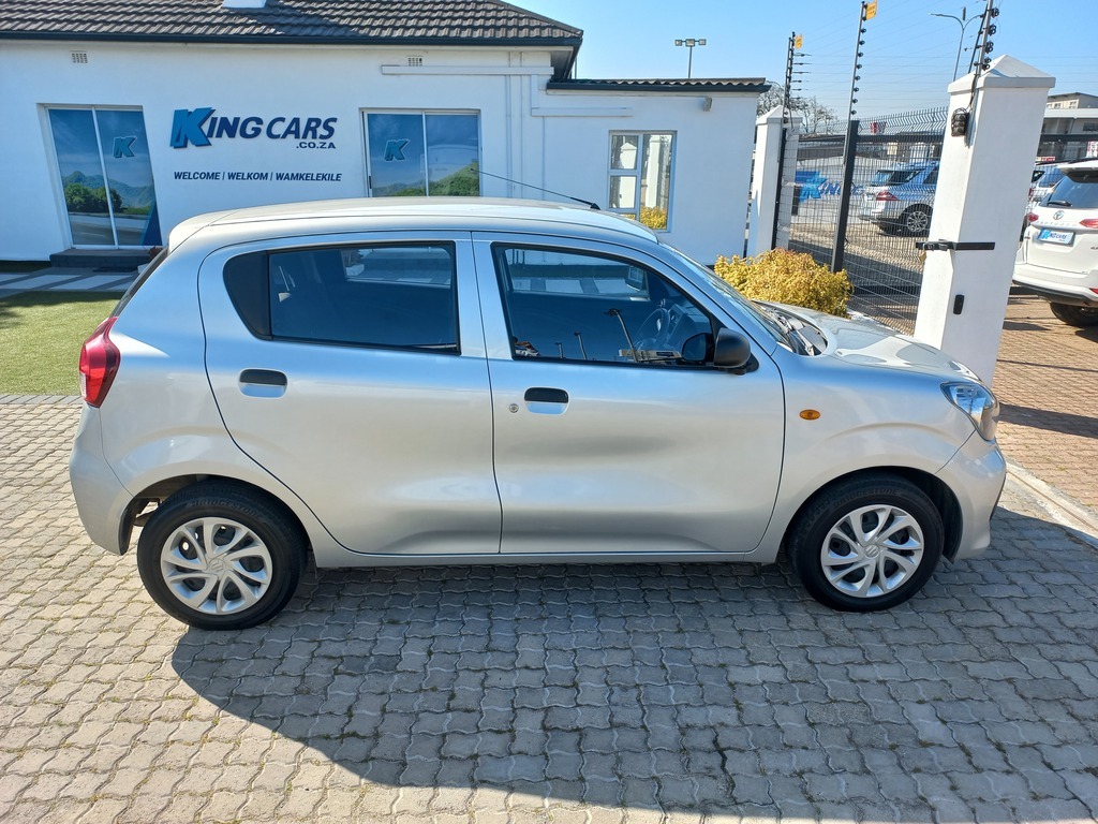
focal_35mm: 25
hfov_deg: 69.4
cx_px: 549
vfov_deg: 54.9
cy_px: 412
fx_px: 793
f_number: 1.8
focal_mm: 4.6
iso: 25
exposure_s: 1/323
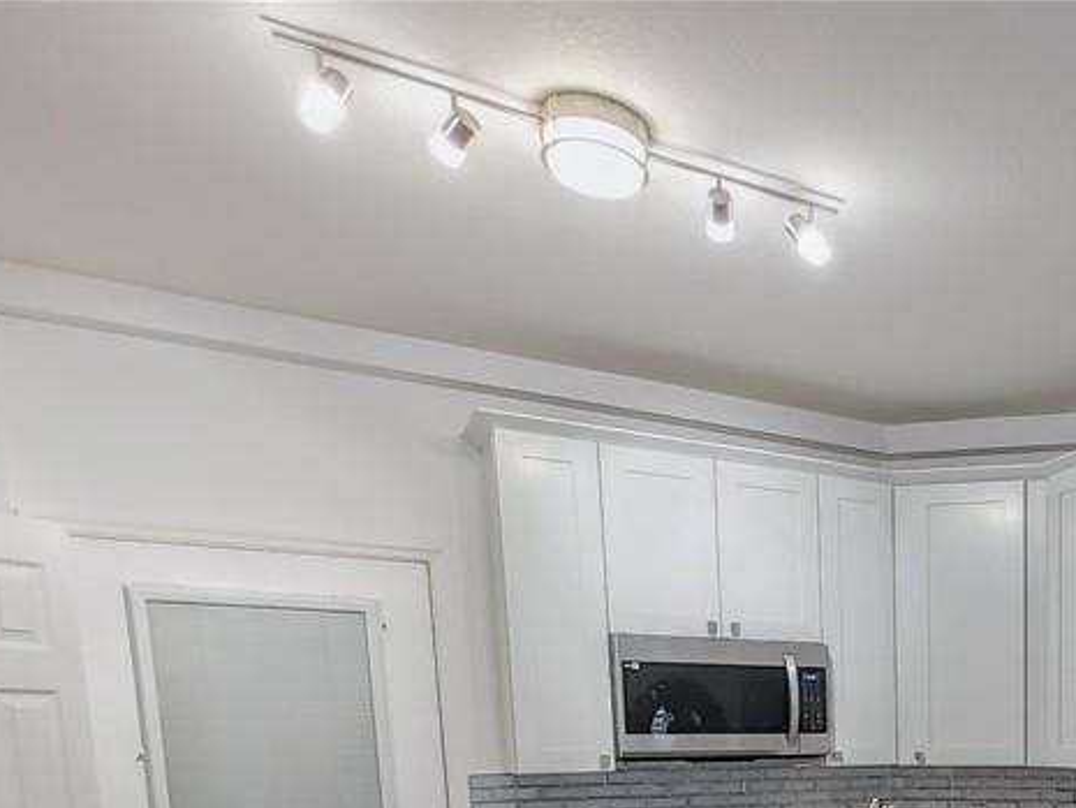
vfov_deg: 36.4
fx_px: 1026
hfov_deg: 48.4
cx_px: 1004
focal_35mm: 33
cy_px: 887
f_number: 1.9
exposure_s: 1/30
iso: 150
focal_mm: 1.78
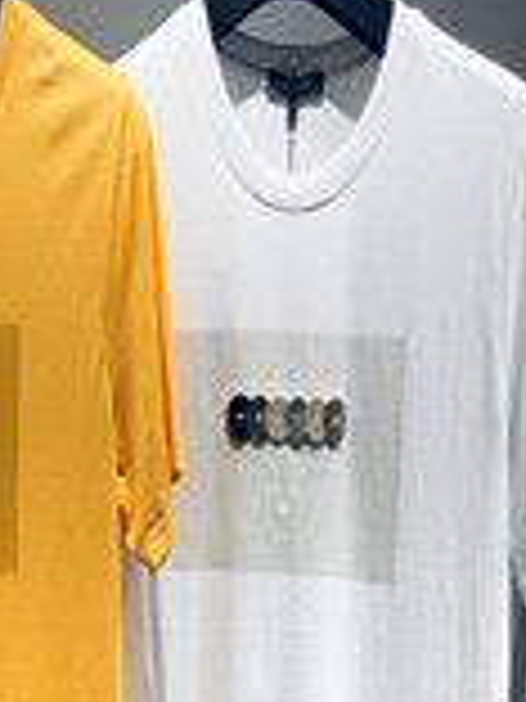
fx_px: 1459
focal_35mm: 72
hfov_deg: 19.4
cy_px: 688
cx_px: -85
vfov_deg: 25.8
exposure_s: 1/600
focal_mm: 3.99
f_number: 1.8
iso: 20
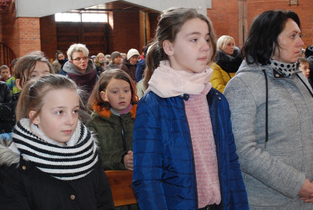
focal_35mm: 52
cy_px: 110
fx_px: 453
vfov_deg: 26.1
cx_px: 143
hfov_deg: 38.1
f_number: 5.6
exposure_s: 1/60
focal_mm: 30
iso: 1600
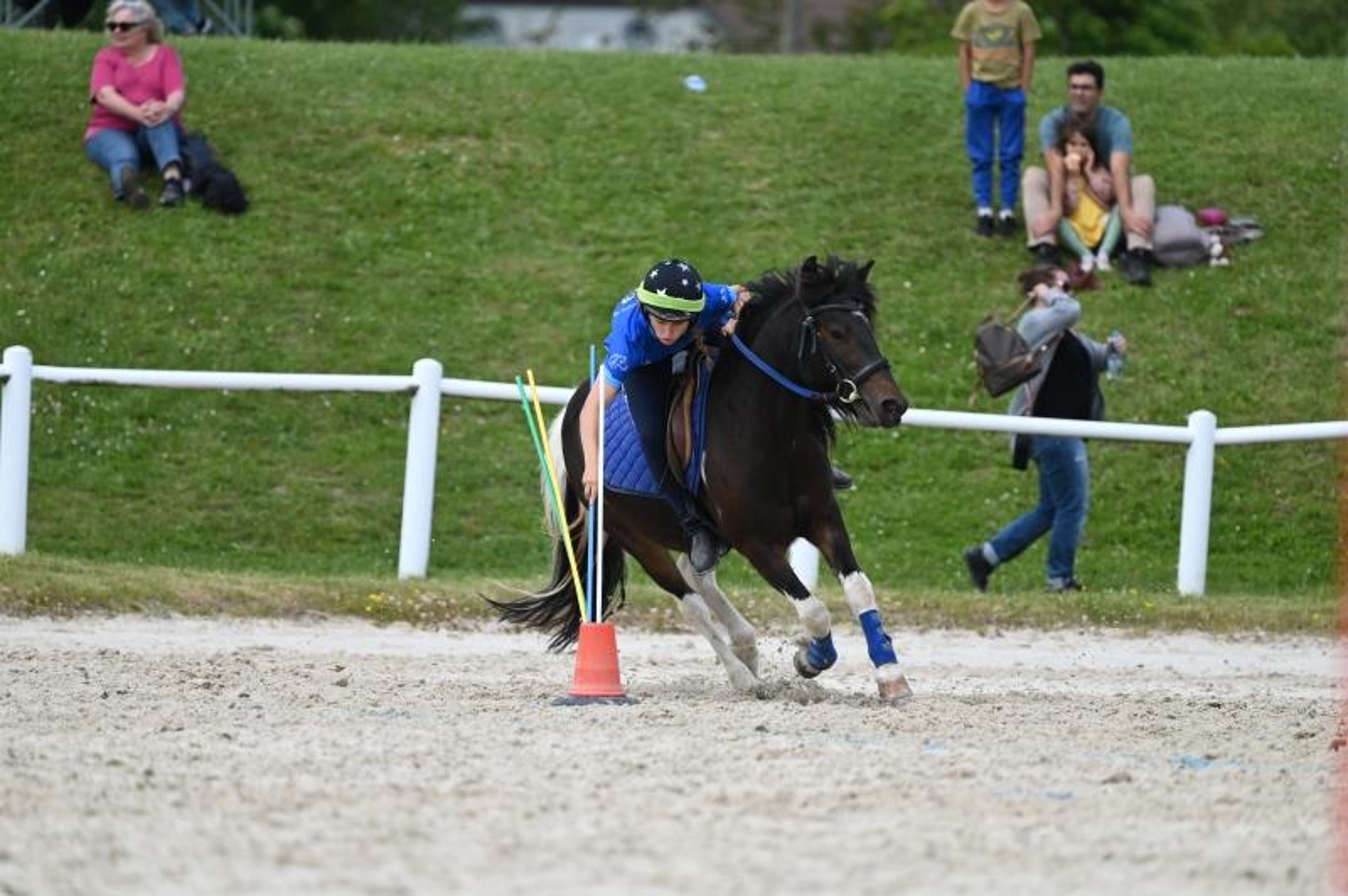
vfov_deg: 3.4
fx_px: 14965
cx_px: 674
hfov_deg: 5.2
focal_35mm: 400
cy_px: 448
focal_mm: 400
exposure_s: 1/1250
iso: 450
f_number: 5.6
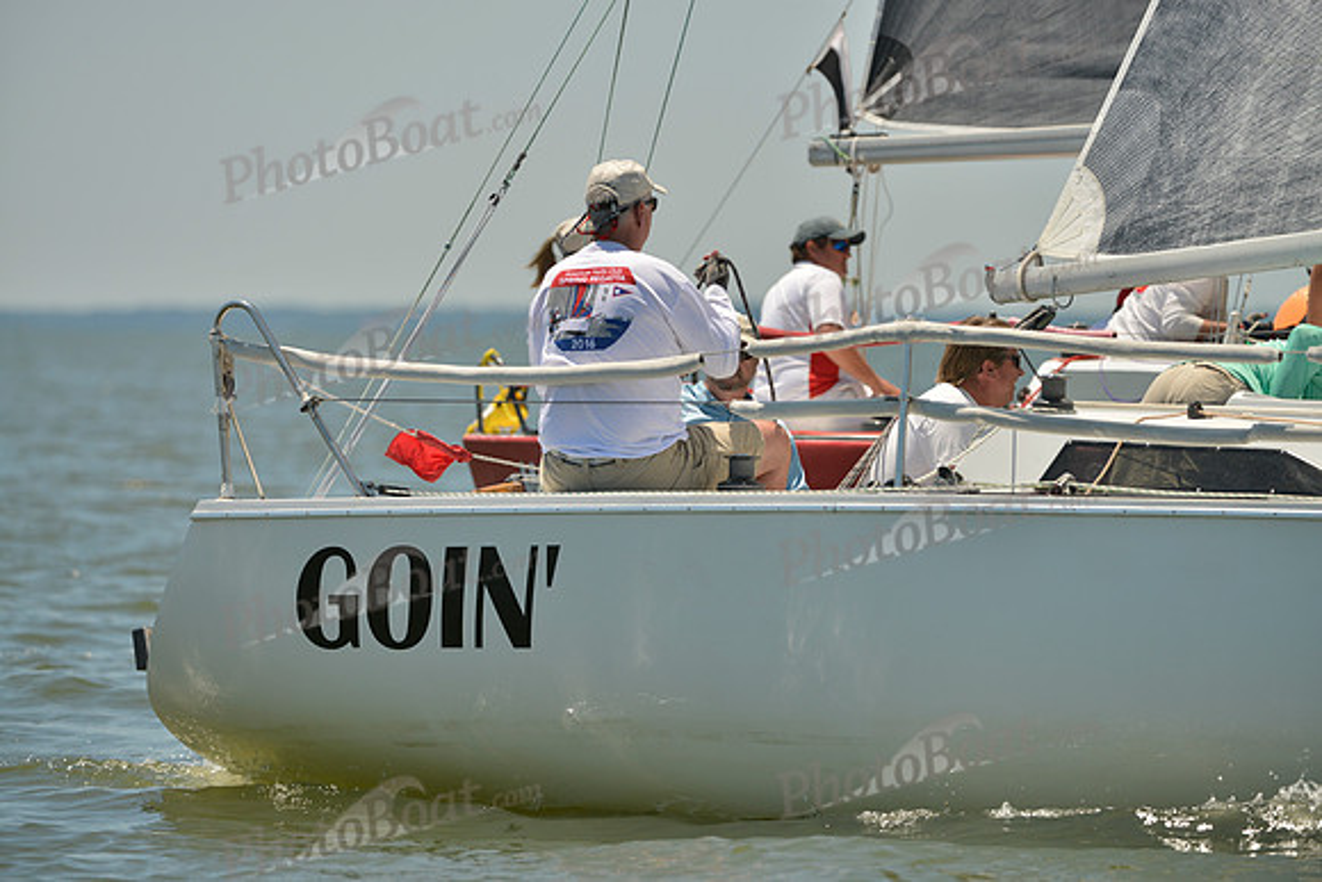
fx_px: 12121
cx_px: 661
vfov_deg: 4.2
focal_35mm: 330
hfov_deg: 6.2
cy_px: 441
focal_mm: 330
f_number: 5
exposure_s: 1/1600
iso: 200
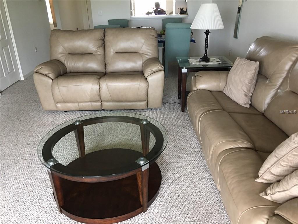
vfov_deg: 48.2
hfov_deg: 61.7
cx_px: 149
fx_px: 250
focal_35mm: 29
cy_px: 112
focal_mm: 4.15
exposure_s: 1/15
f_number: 2.2
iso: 100
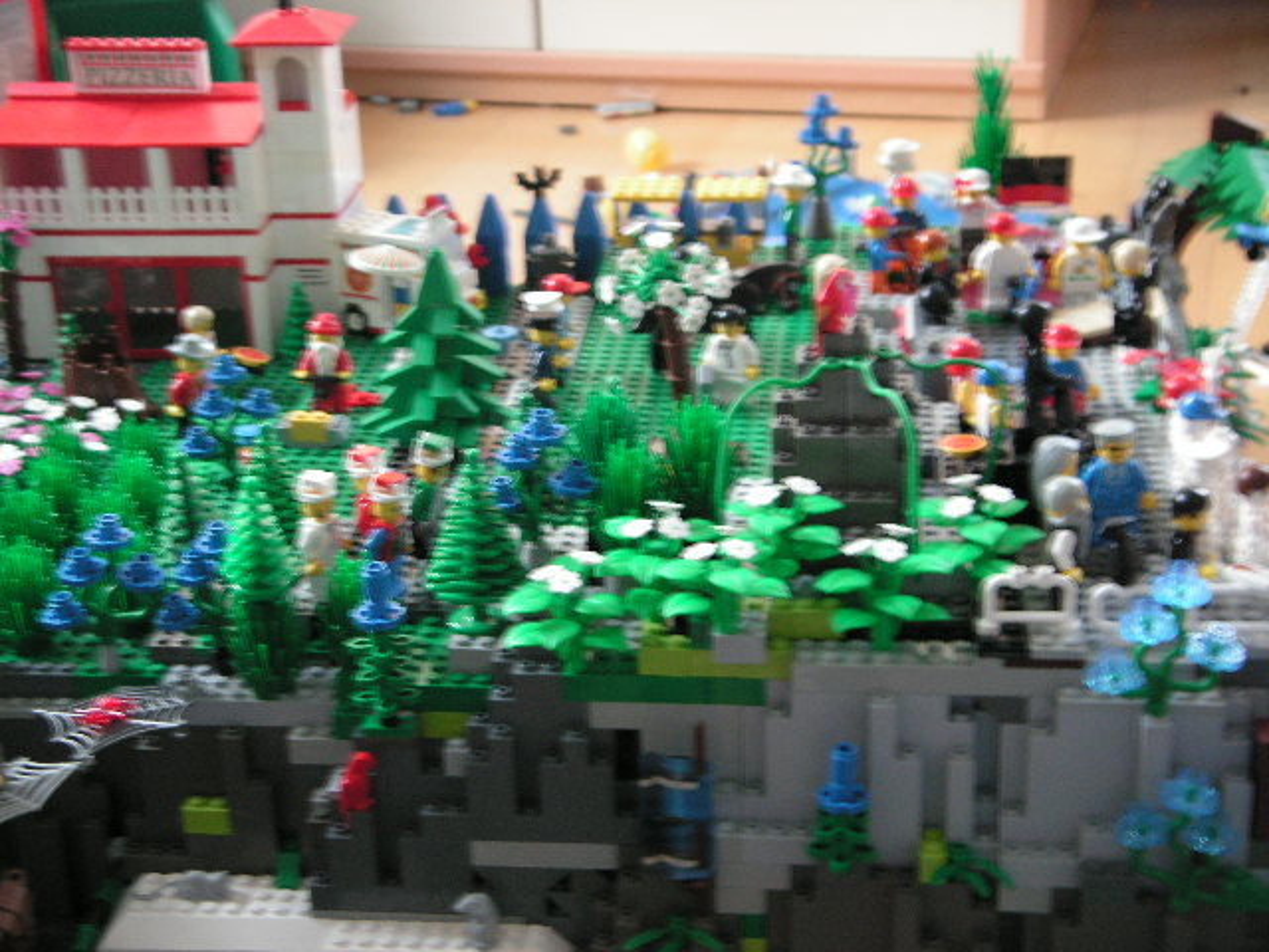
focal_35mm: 58
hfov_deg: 33.2
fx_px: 2126
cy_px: 476
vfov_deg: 25.2
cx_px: 634
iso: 100
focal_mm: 9.7
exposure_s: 1/4
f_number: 3.7
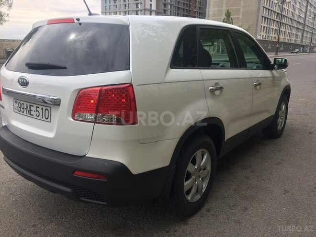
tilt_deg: -14.9
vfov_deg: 48.2
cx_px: 158
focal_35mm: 29
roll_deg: -1.4
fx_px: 265
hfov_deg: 61.7
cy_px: 118
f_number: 2.2
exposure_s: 1/805
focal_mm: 4.15
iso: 32
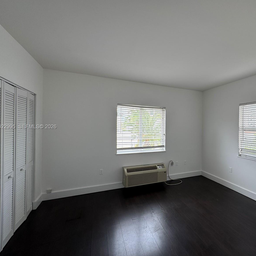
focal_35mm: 17
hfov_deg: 82.0
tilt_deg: +0.6
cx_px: 164
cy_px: 127
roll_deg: -1.3
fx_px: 142
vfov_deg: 84.0
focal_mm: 2.22
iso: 40
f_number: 2.2
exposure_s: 1/154
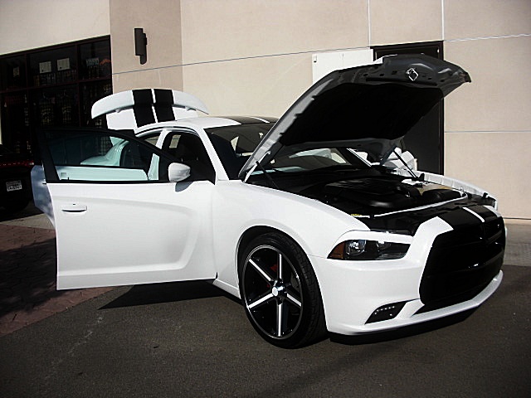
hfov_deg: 51.4
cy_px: 199
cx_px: 266
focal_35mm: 36
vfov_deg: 39.7
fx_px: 552
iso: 50
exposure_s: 1/250
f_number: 7.9
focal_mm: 6.3
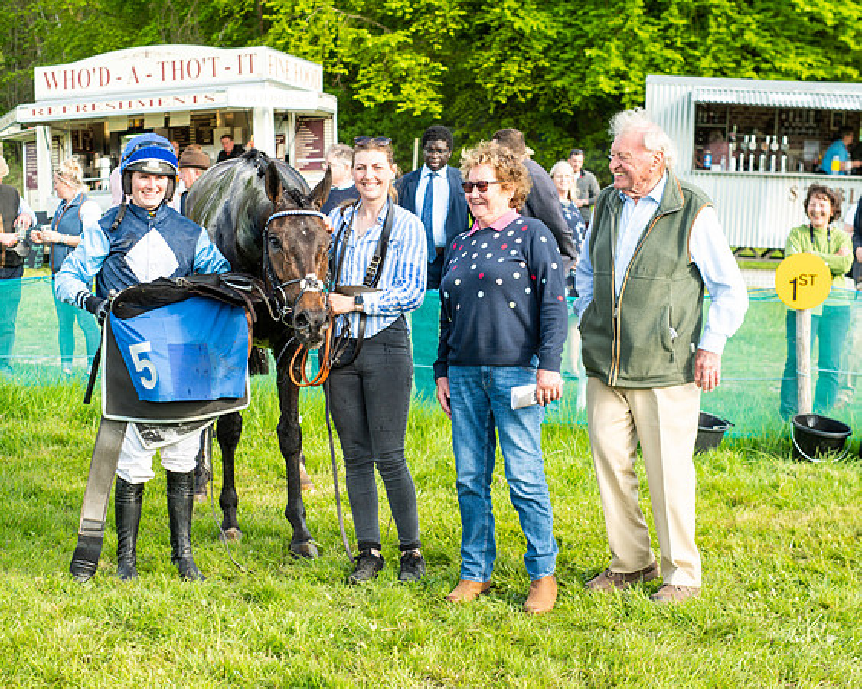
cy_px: 365
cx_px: 422
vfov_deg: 22.7
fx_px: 1716
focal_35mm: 67
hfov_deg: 28.2
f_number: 5
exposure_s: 1/250
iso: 200
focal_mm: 50
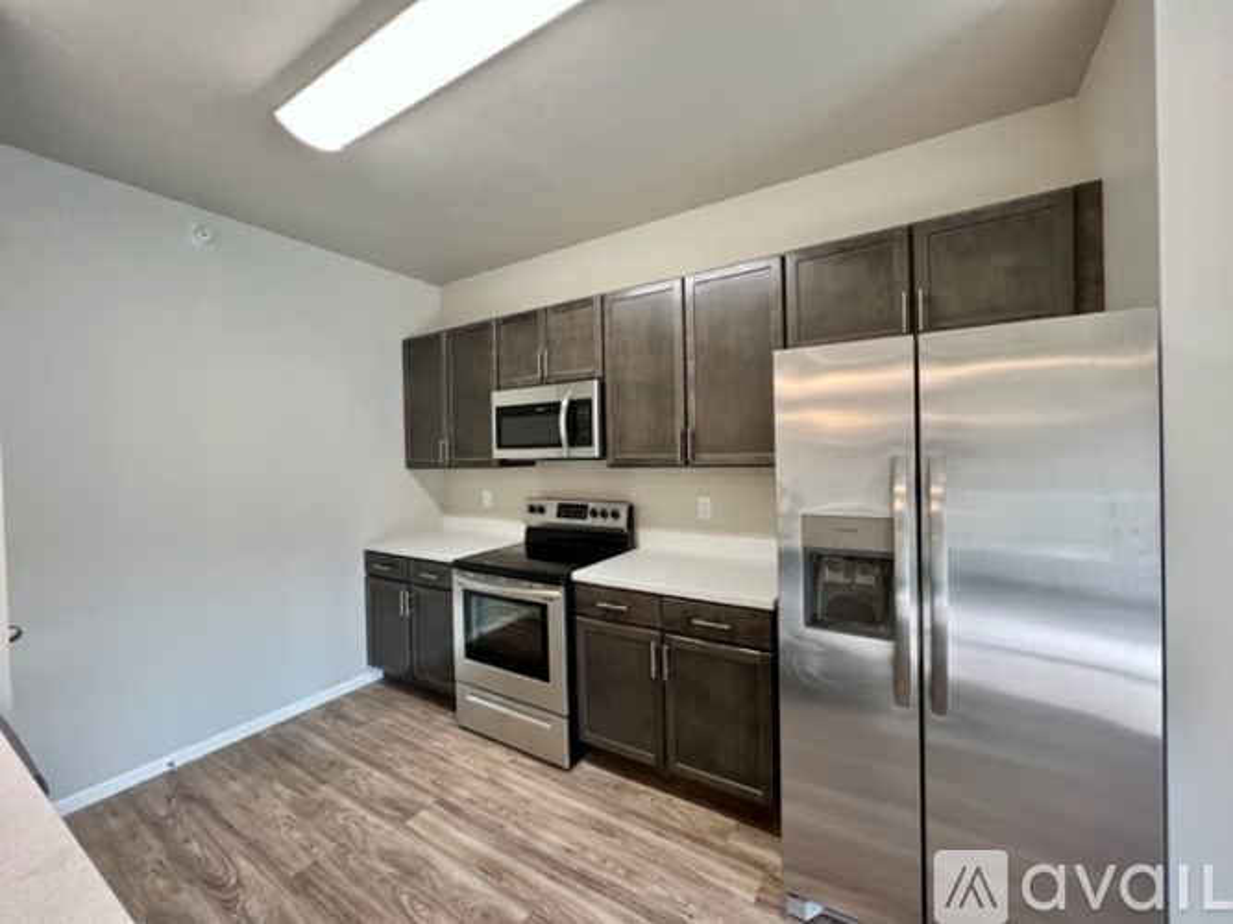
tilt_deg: -1.1
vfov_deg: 89.9
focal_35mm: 13
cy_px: 462
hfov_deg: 106.2
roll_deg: +1.0
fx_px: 463
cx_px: 616
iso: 200
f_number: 1.8
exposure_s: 1/120
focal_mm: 1.57
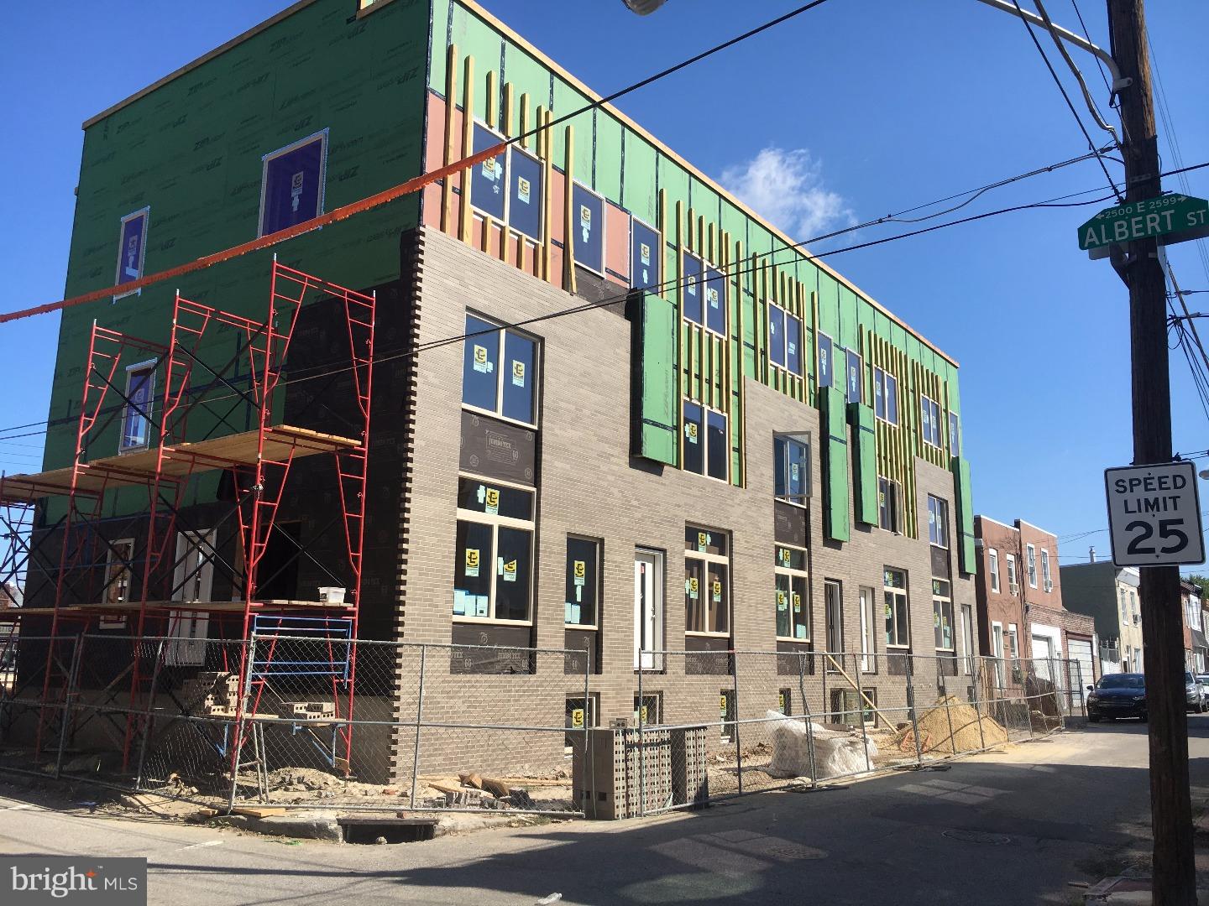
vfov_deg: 48.2
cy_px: 453
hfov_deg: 61.7
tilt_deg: +12.7
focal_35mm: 29
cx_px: 604
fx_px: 1013
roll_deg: -0.9
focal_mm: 4.15
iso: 25
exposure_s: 1/1399
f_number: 2.2
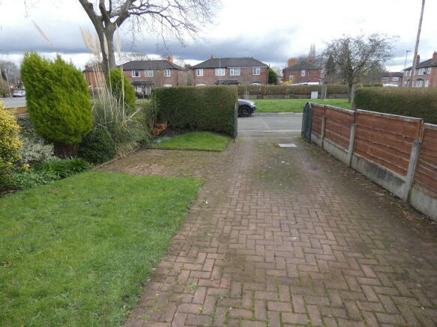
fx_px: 252
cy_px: 164
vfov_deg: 66.0
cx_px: 218
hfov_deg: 81.8
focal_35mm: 20
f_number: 2.8
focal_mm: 3.6
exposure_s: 1/400
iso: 80
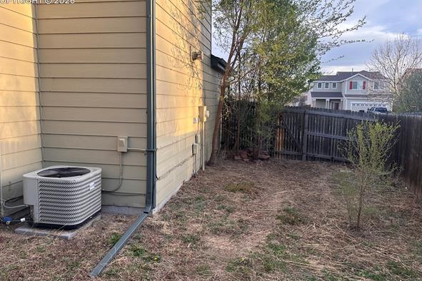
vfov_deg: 47.9
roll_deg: -2.1
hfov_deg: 67.4
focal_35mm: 27
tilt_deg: -6.7
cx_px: 217
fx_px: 316
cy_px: 135
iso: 80
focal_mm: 6.86
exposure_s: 1/366
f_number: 1.78
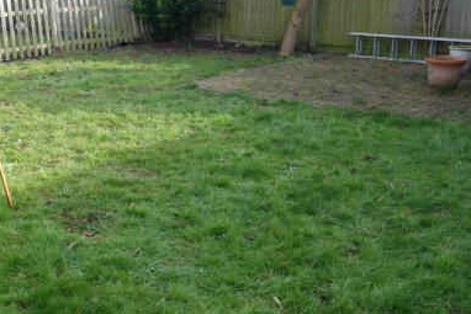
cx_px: 165
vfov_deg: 28.1
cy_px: 152
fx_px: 628
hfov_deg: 40.7
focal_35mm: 48
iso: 125
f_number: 5.6
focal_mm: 10.4
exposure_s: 1/100
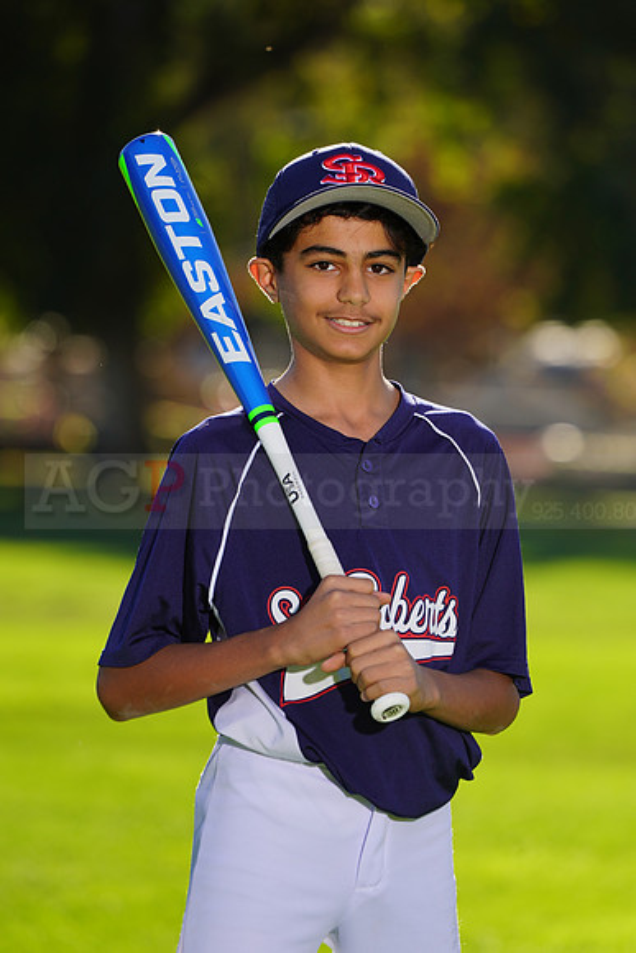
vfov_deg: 5.8
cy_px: 476
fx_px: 9481
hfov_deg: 3.8
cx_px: 318
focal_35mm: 358
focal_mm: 358
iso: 100
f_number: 8
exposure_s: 1/250
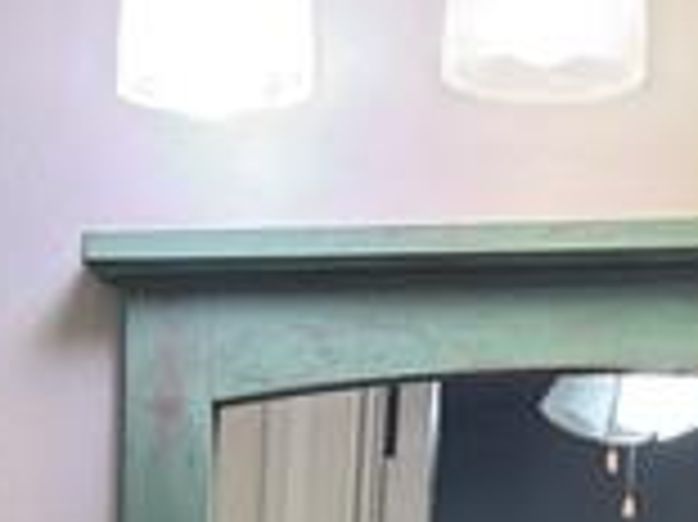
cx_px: 189
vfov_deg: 8.5
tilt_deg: -8.2
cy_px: 1260
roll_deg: -1.9
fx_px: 3204
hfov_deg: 12.4
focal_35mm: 159
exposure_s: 1/120
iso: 125
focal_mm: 6.76
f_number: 1.78
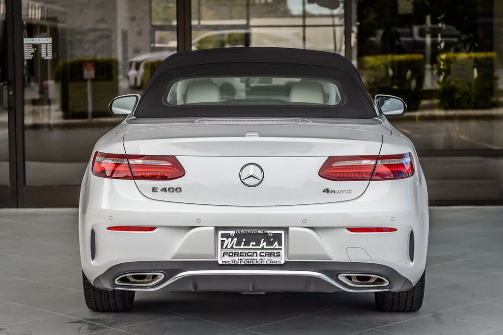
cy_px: 168
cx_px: 249
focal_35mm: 93
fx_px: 1297
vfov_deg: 14.7
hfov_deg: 21.9
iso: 400
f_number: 4
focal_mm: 70
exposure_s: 1/6400
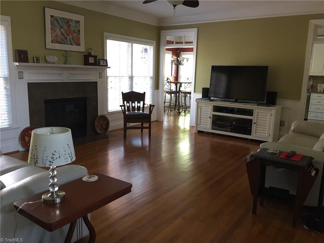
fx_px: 271
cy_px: 122
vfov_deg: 48.2
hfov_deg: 61.7
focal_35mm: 29
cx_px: 162
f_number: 2.2
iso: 125
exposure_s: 1/30
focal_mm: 4.15
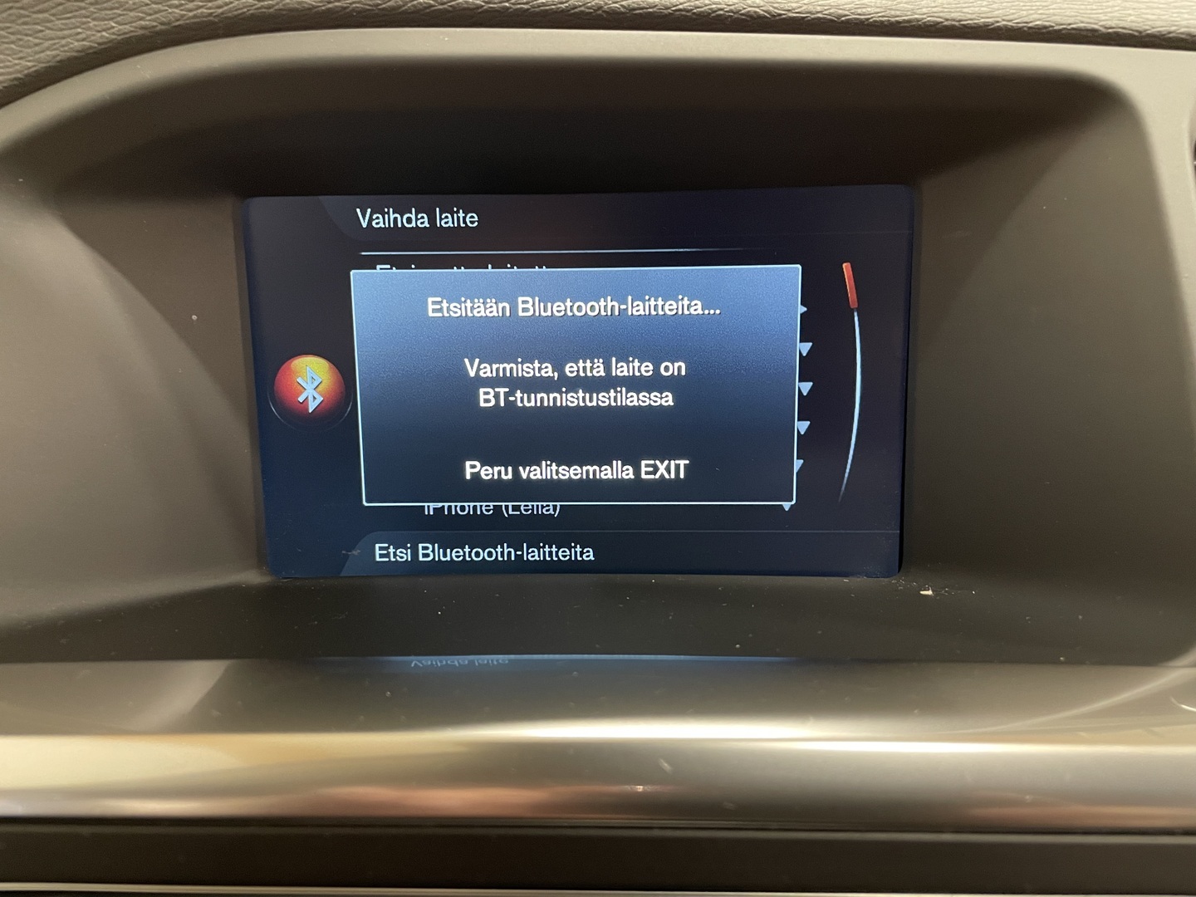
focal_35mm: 26
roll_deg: -0.8
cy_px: 448
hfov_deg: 67.3
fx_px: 898
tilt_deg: -22.0
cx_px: 598
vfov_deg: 53.1
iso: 500
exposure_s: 1/30
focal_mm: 4.2
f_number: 1.6
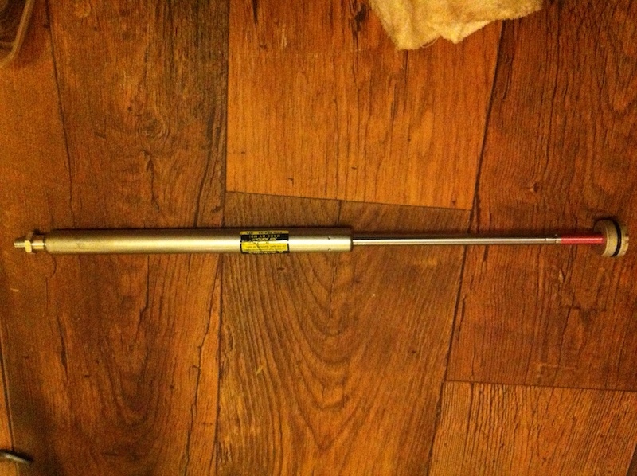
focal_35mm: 35
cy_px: 238
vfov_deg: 40.6
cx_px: 318
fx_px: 643
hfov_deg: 52.7
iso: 1000
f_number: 2.8
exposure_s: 1/15
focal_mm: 3.85
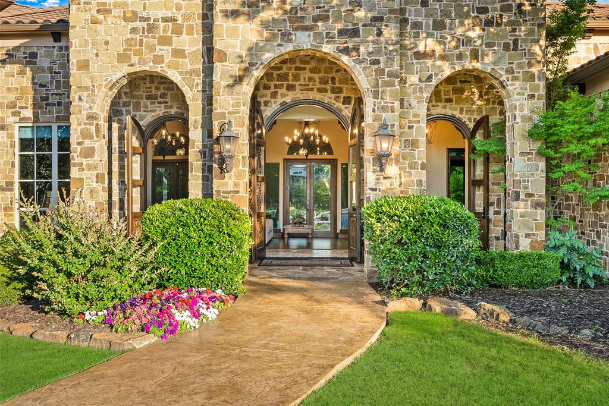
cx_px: 304
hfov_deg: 53.1
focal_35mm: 36
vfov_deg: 36.9
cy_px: 203
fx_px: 609
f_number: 10
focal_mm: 24
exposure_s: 1/20
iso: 100
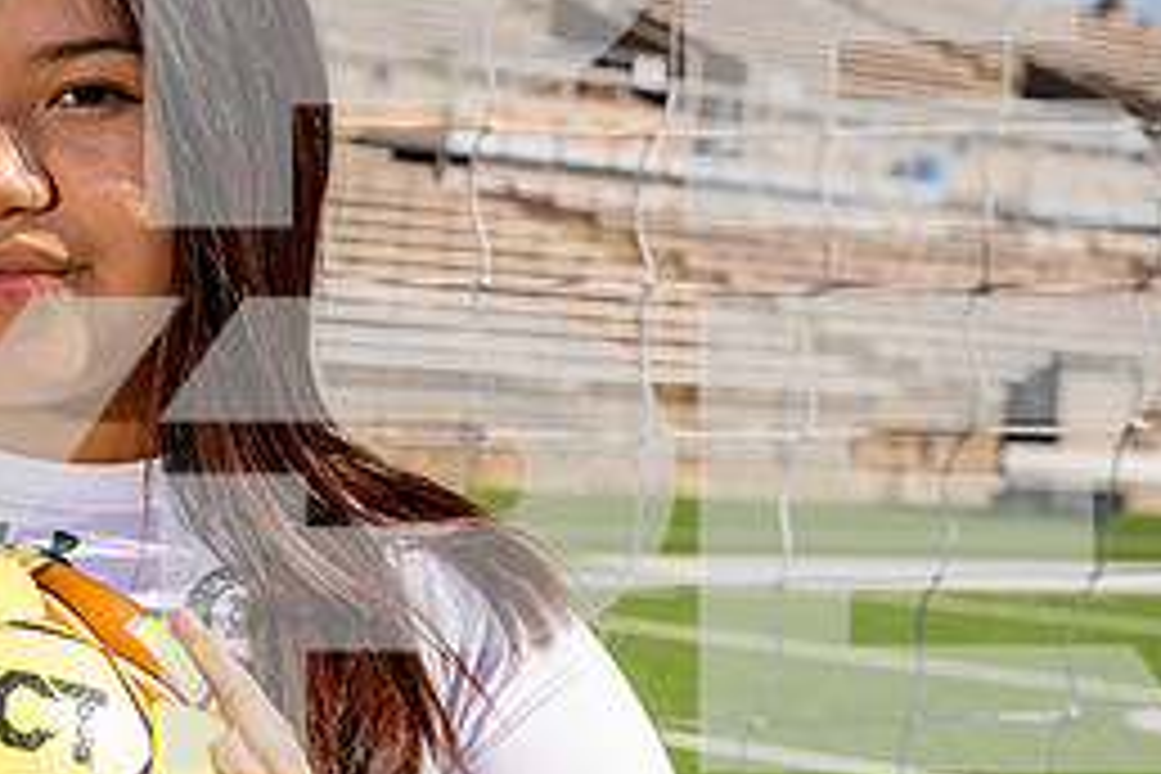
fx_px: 4128
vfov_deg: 10.7
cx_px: 72
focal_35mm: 128
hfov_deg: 15.8
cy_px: 538
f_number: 8
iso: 100
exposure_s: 1/250
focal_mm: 57
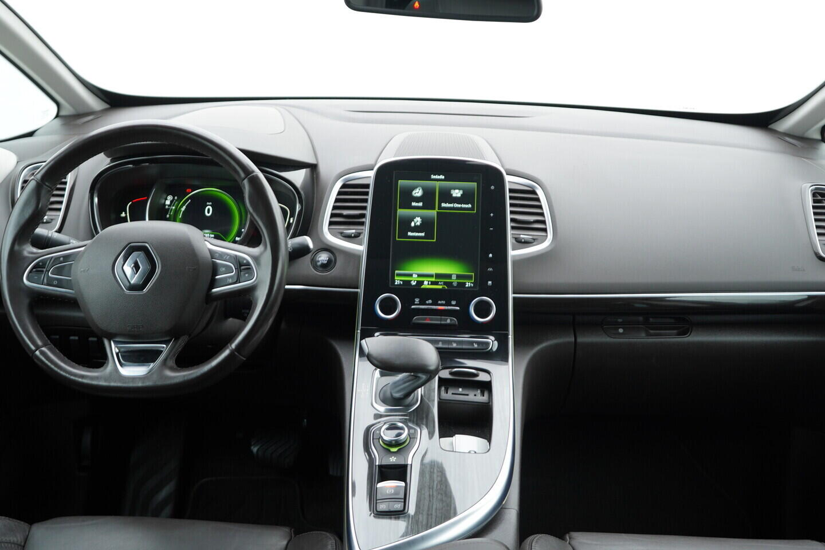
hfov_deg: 53.1
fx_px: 825
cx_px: 412
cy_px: 275
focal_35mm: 36
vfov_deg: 36.9
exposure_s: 1/40
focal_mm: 24
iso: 200
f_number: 2.8
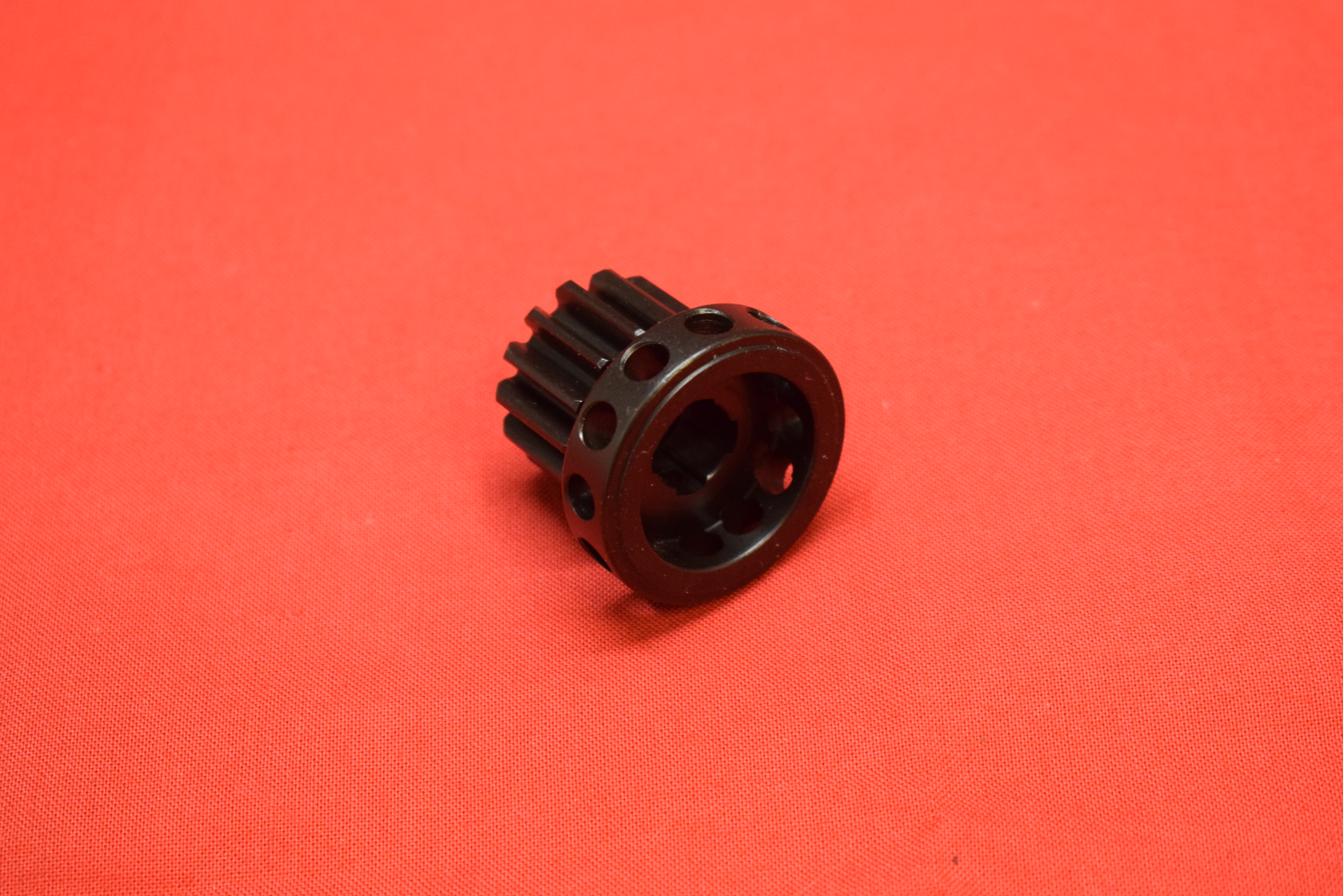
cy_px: 448
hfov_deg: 24.6
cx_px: 672
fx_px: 3078
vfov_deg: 16.6
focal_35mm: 82
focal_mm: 55
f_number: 5.6
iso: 2000
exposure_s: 1/60
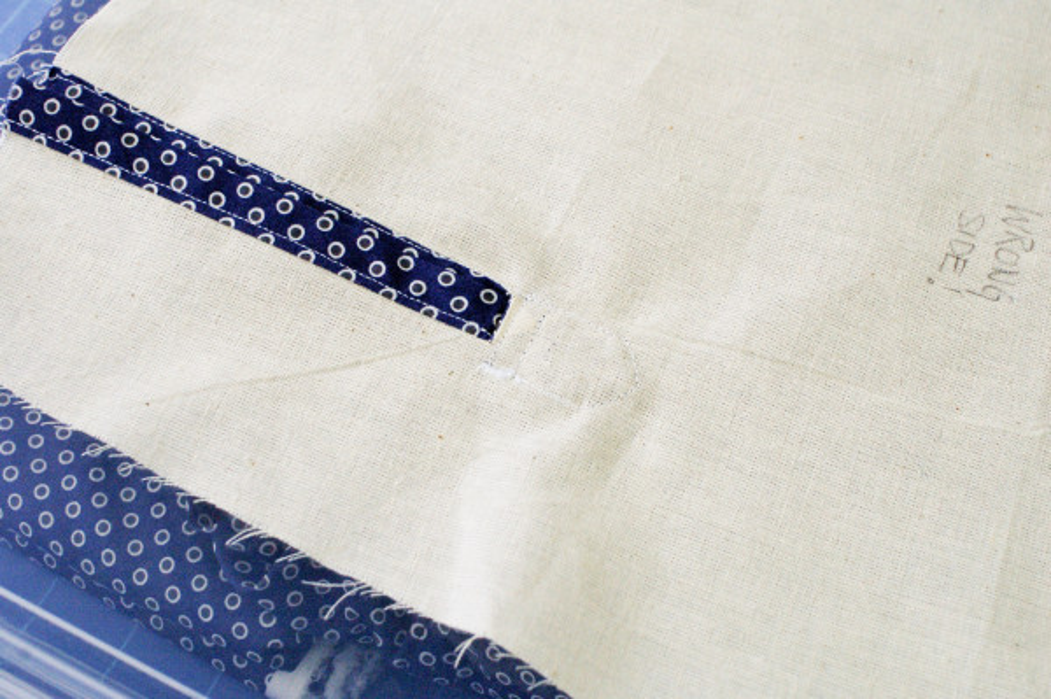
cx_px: 526
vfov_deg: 31.8
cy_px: 350
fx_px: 1225
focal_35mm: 42
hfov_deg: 46.4
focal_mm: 28
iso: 1600
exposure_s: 1/250
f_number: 8
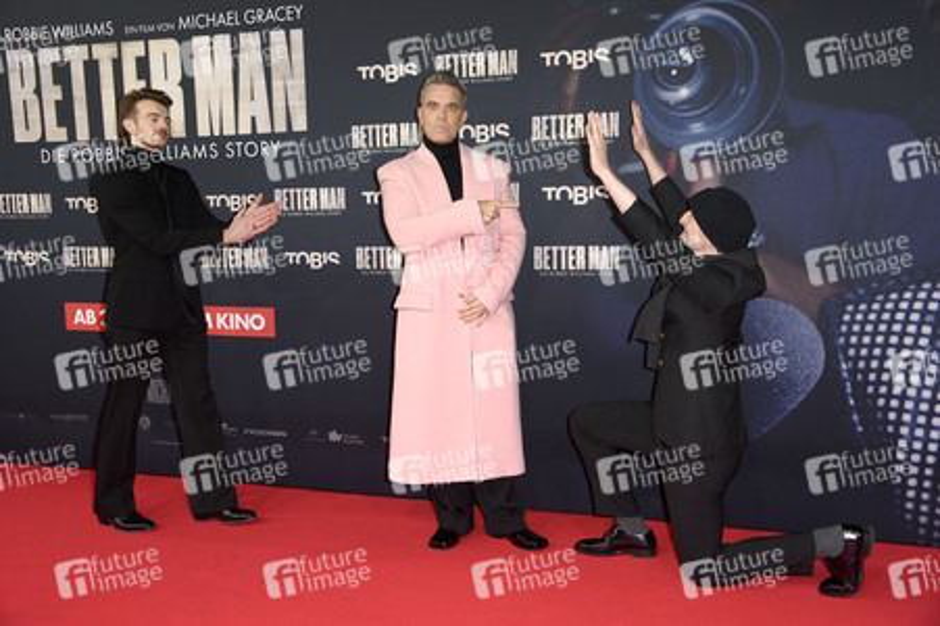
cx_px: 470
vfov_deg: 35.0
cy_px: 313
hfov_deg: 50.7
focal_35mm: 38
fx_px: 991
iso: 1000
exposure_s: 1/250
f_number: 5.6
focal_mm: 38
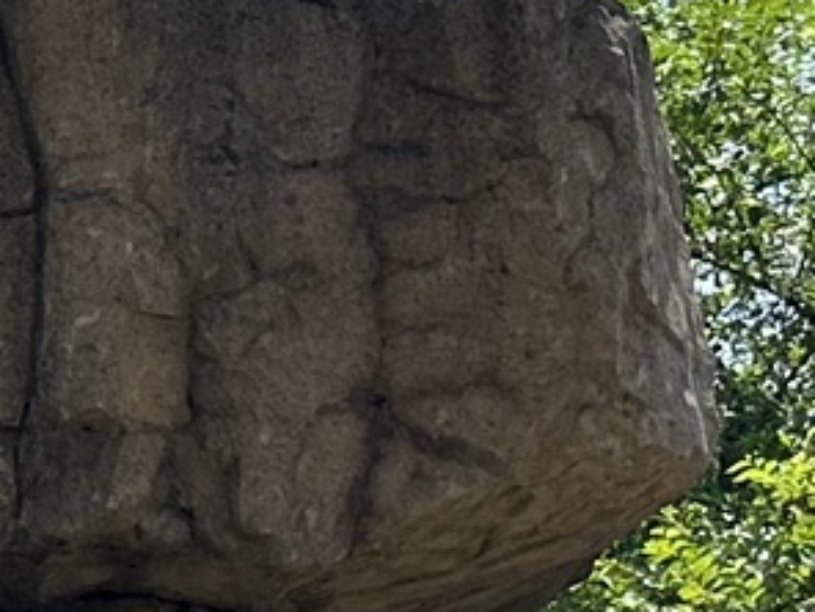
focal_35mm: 162
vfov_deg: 9.1
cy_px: 571
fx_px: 3814
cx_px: -1099
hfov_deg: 10.6
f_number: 1.78
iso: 80
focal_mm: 6.86
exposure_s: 1/5263
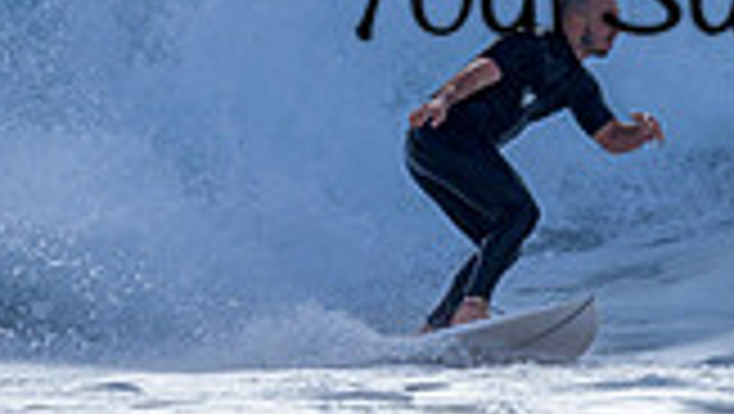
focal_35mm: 2987
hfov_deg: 0.7
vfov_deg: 0.4
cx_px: 802
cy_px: -70
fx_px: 58183
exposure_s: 1/2000
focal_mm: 800
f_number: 6.3
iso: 250
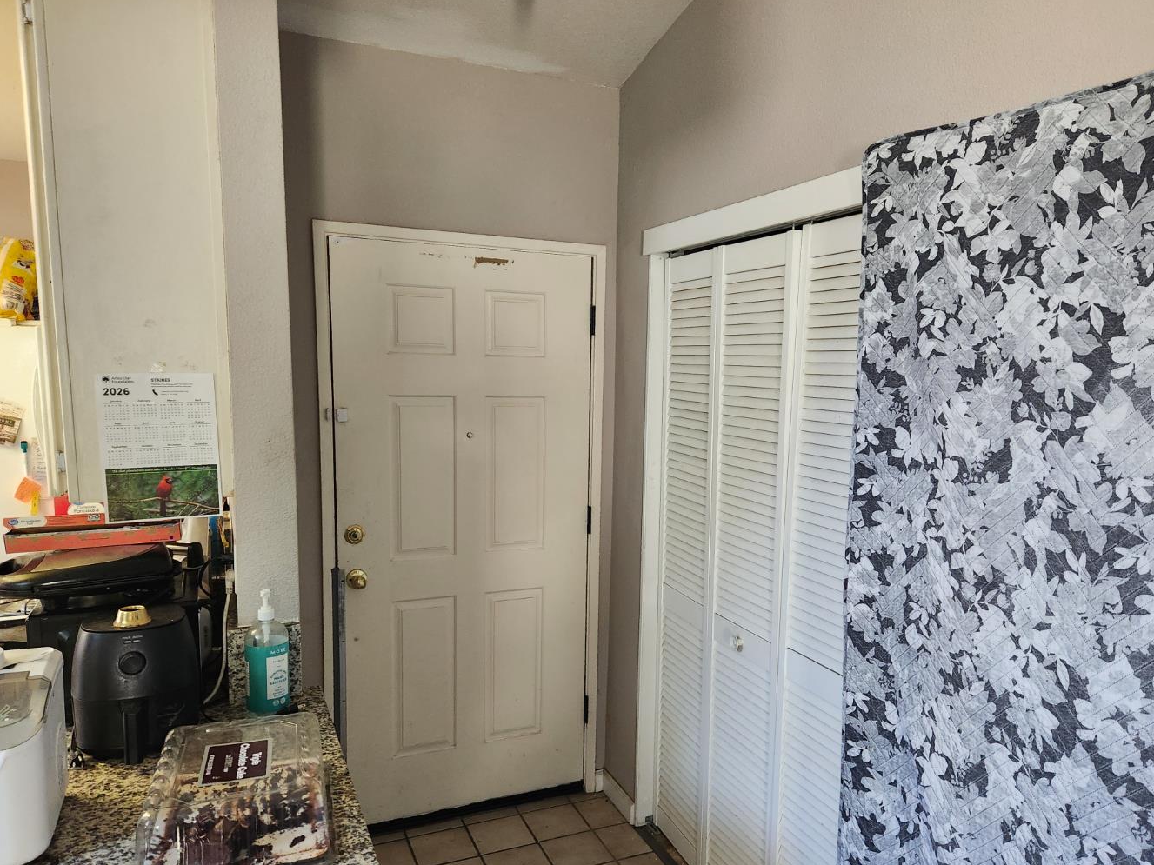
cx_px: 624
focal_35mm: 26
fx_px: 867
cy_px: 479
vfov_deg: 52.9
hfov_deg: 67.2
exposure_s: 1/120
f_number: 1.8
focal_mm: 5.4
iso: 500
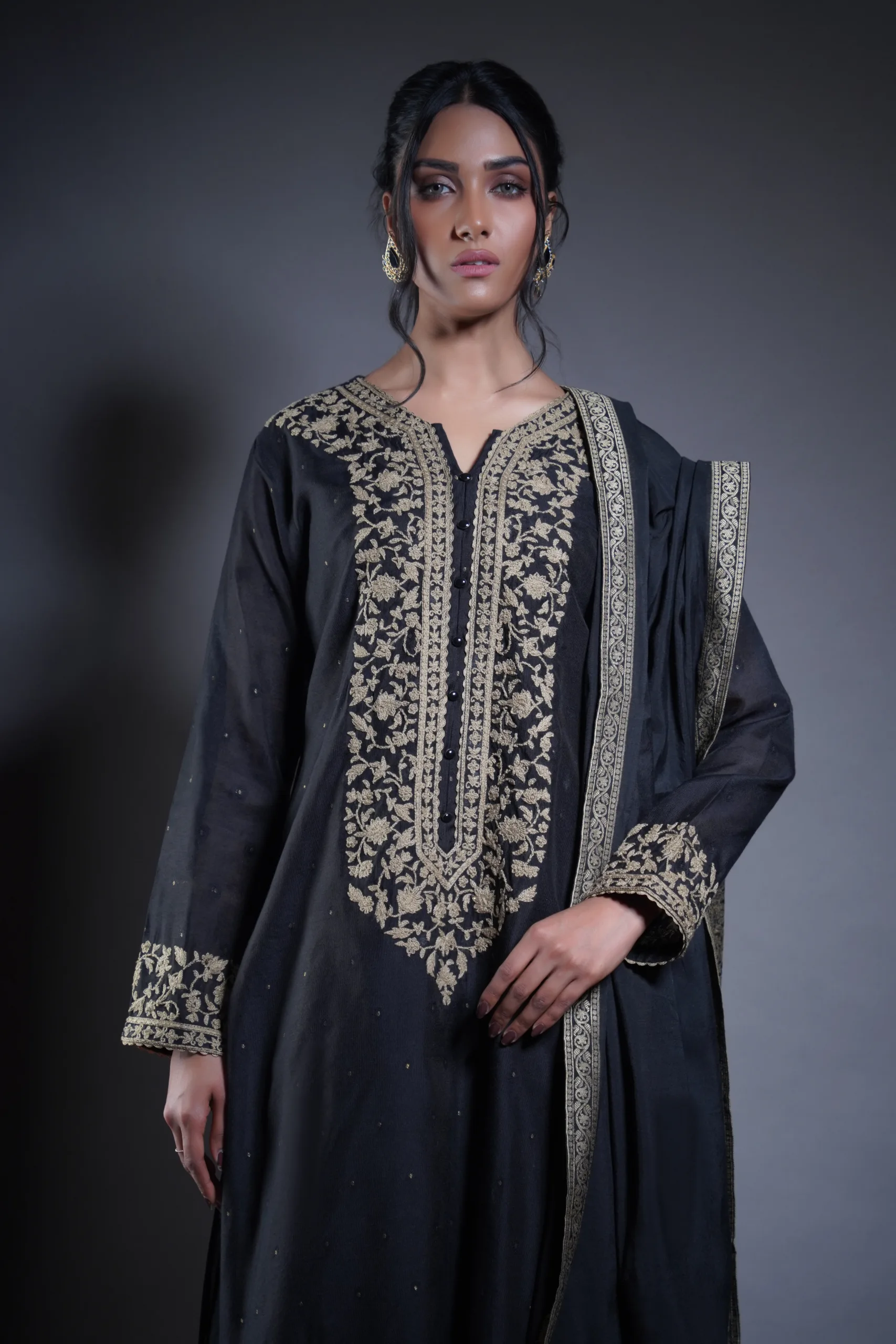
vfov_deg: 20.0
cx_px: 448
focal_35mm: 102
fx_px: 3807
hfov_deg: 13.4
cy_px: 672
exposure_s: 1/160
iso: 640
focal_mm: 102
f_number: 5
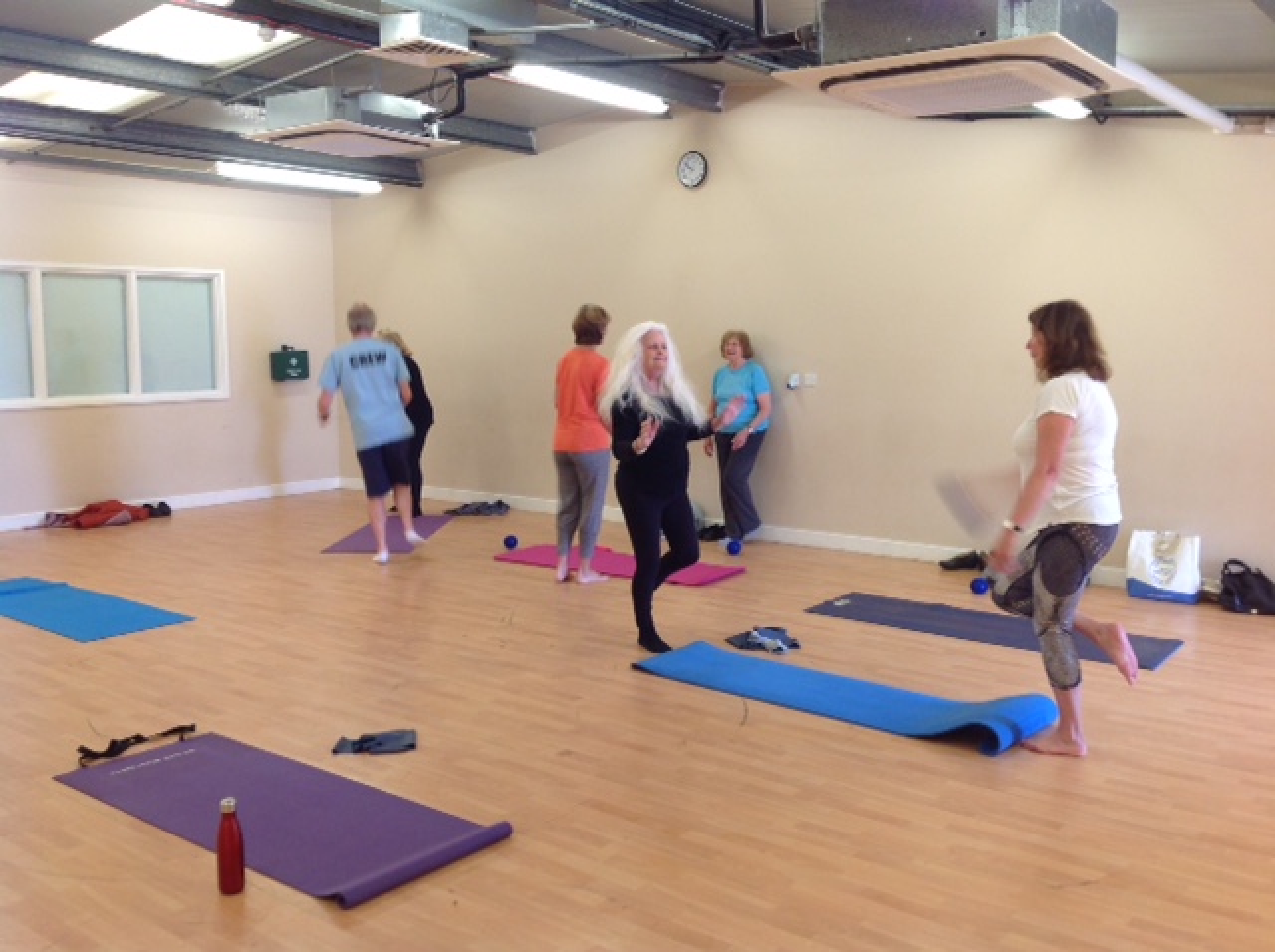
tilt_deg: -4.5
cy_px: 476
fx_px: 1287
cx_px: 638
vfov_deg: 40.6
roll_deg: +0.1
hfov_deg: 52.7
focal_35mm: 35
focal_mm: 4.28
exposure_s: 1/17
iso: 50
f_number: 2.4
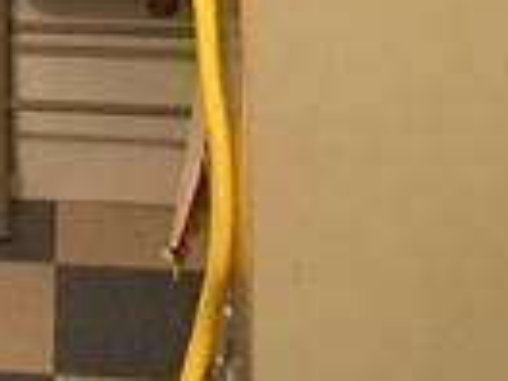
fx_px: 2069
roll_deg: +1.4
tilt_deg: -10.2
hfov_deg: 13.0
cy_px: -296
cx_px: -327
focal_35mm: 141
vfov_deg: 10.0
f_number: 2.2
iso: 80
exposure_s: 1/8
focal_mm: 4.15
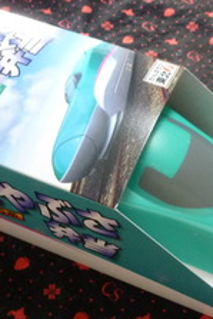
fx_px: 416
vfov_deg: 41.7
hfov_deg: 28.6
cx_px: 132
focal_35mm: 47
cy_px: 194
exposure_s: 1/20
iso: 400
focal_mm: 4.3
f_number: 3.3
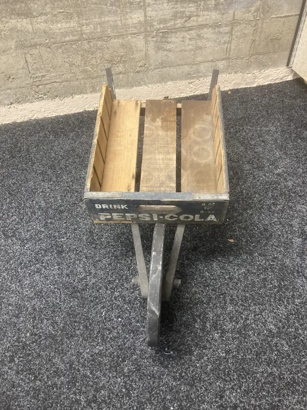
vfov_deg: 63.4
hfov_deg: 49.7
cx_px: 154
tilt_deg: -48.2
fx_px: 331
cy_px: 205
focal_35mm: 28
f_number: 1.8
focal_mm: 3.99
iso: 250
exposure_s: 1/33
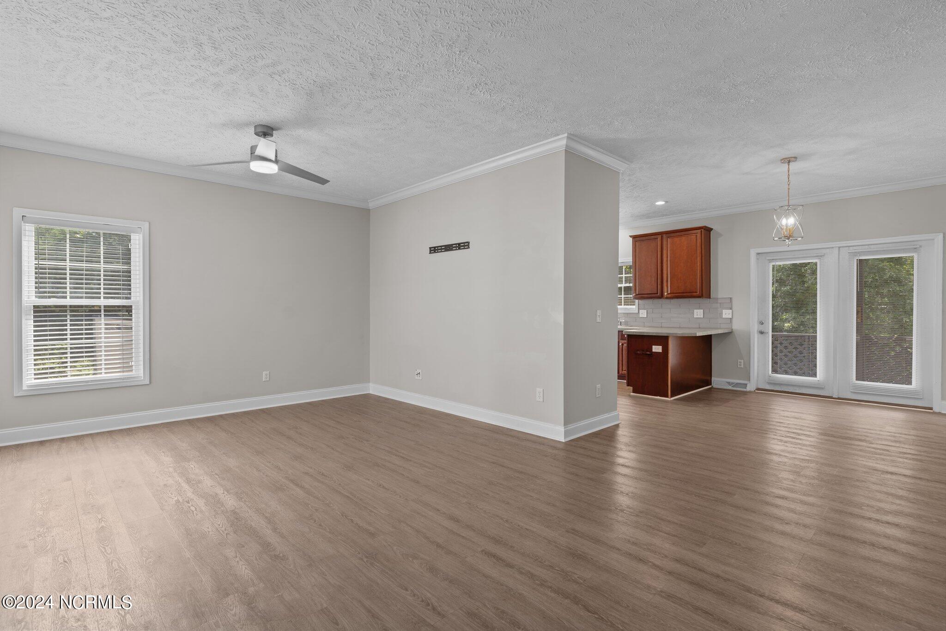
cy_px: 316
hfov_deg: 93.3
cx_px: 473
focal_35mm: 17
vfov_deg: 70.4
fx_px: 447
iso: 200
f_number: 6.3
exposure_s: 1/2
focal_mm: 17
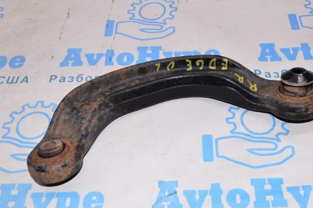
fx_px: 400
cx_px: 180
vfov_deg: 29.2
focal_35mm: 46
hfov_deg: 42.6
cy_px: 107
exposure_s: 1/200
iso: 1600
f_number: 8
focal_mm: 26
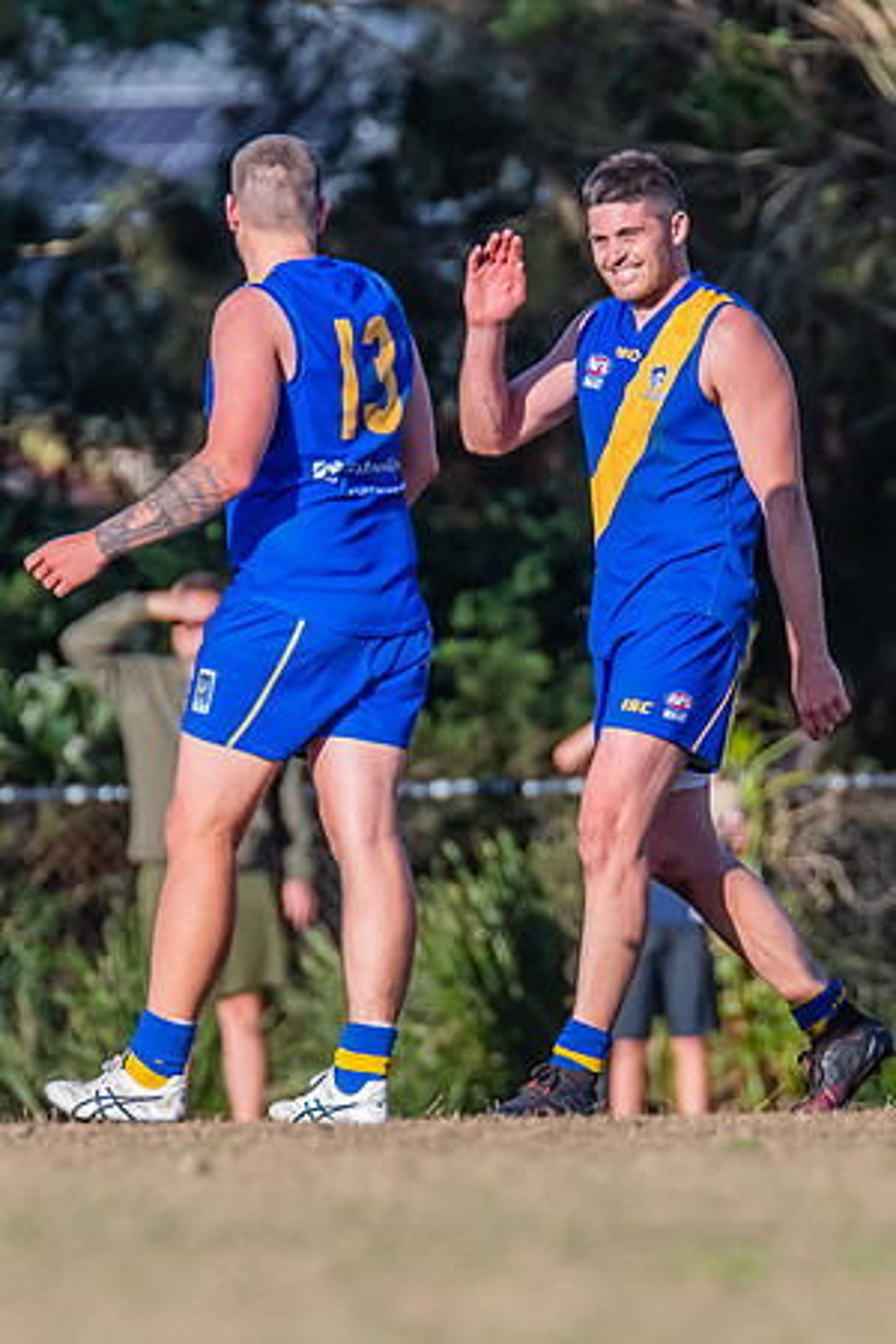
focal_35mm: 1100
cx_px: 700
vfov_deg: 1.9
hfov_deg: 1.2
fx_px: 41067
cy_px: 629
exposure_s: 1/2000
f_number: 6.3
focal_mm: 420
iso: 800
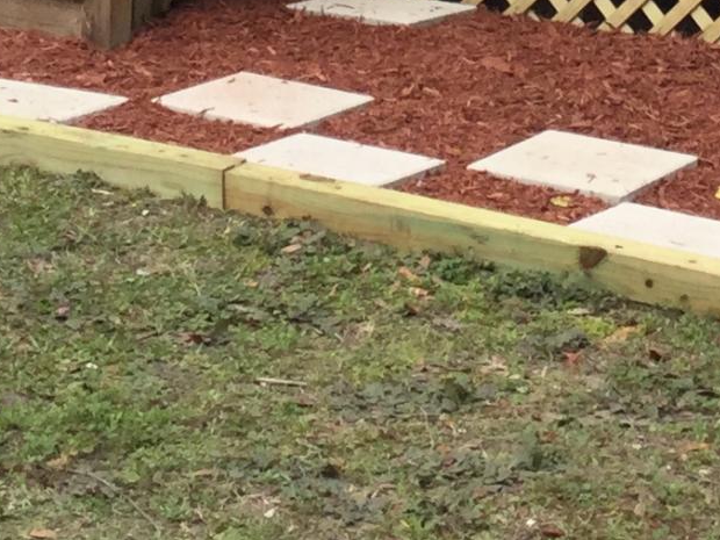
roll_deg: -4.2
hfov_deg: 13.2
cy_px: -492
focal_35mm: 150
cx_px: 462
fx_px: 3120
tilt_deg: -6.2
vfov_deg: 9.3
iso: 25
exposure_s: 1/578
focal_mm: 3.3
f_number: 2.4
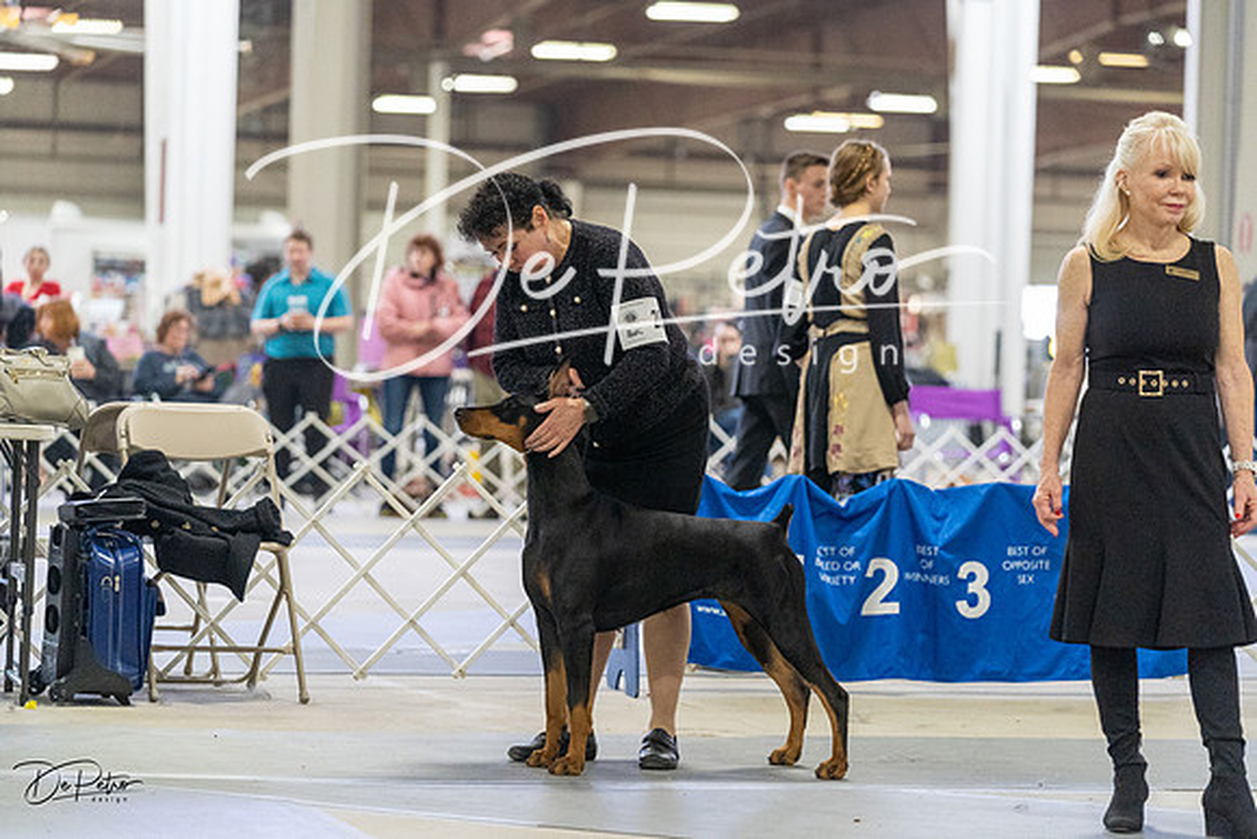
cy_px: 420
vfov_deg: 10.6
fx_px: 4505
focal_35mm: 129
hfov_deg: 15.9
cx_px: 628
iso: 6400
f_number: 3.5
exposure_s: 1/320
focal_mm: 129
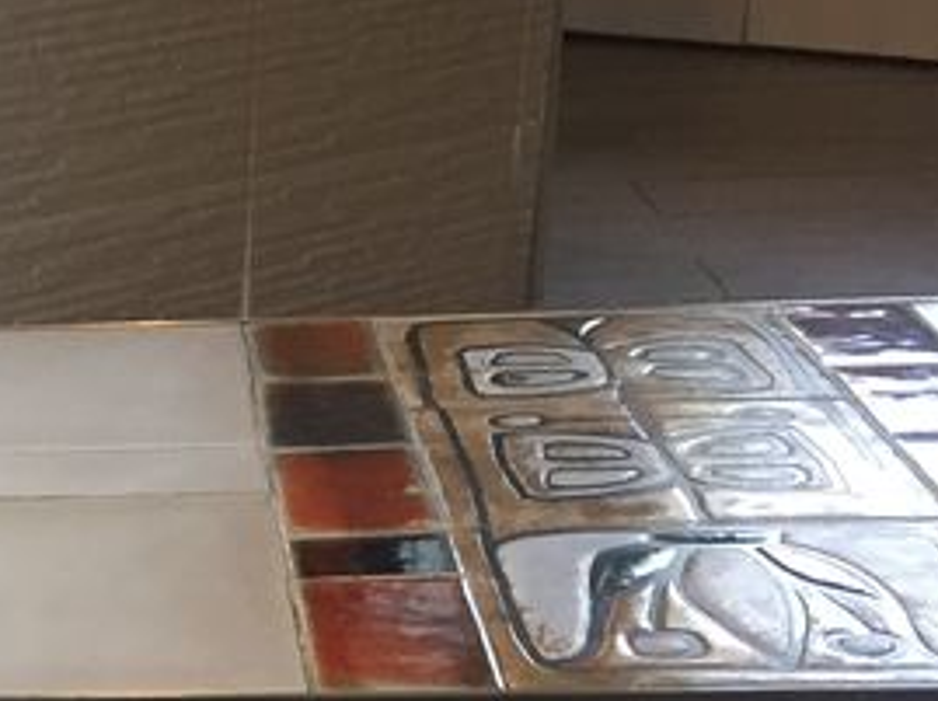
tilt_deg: -27.1
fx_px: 2923
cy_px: 1182
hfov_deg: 17.1
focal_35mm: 108
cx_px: -307
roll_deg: +3.8
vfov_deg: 12.7
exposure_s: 1/33
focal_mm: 4.15
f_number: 2.2
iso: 80
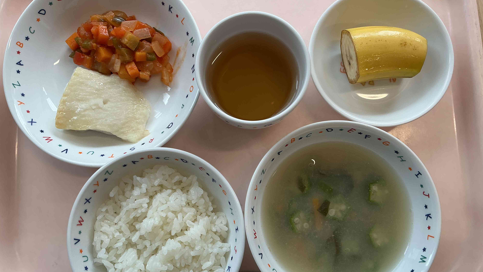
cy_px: 146
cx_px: 242
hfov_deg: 61.0
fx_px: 410
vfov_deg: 36.7
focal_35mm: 32
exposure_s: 1/120
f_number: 1.8
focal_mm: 3
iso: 25
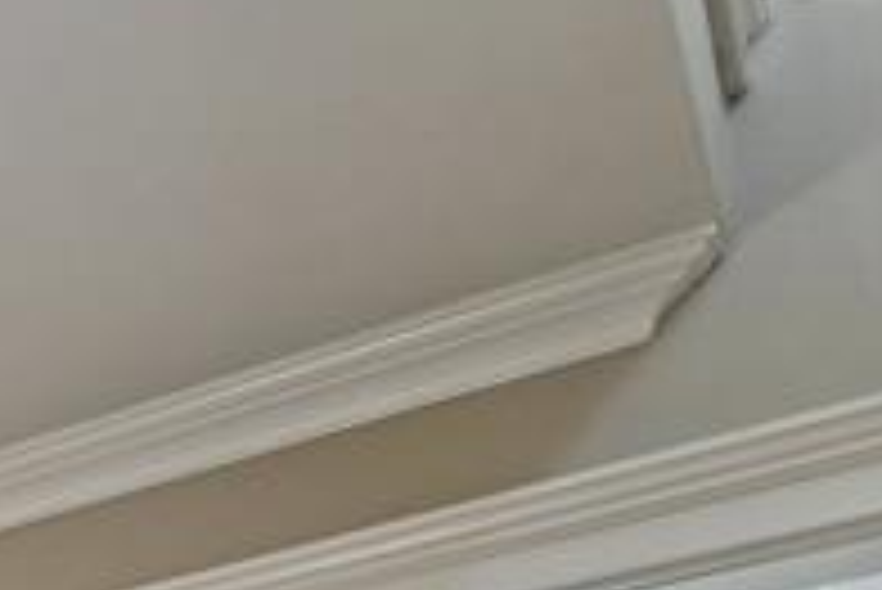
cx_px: -1305
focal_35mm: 73
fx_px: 1790
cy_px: 1486
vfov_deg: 13.1
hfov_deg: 14.6
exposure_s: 1/8
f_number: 8
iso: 400
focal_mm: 14
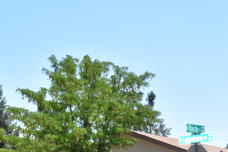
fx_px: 513
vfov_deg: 16.4
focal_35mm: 81
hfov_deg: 24.1
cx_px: 219
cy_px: 165
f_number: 25
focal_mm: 24
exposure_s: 1/250
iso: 1600
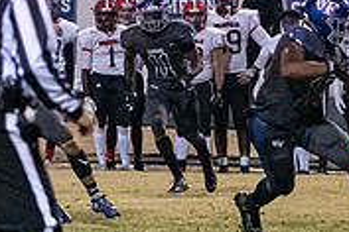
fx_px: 5777
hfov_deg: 3.5
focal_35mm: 596
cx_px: 412
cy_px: 21
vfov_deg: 2.3
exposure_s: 1/800
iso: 8000
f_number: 2.8
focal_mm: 85
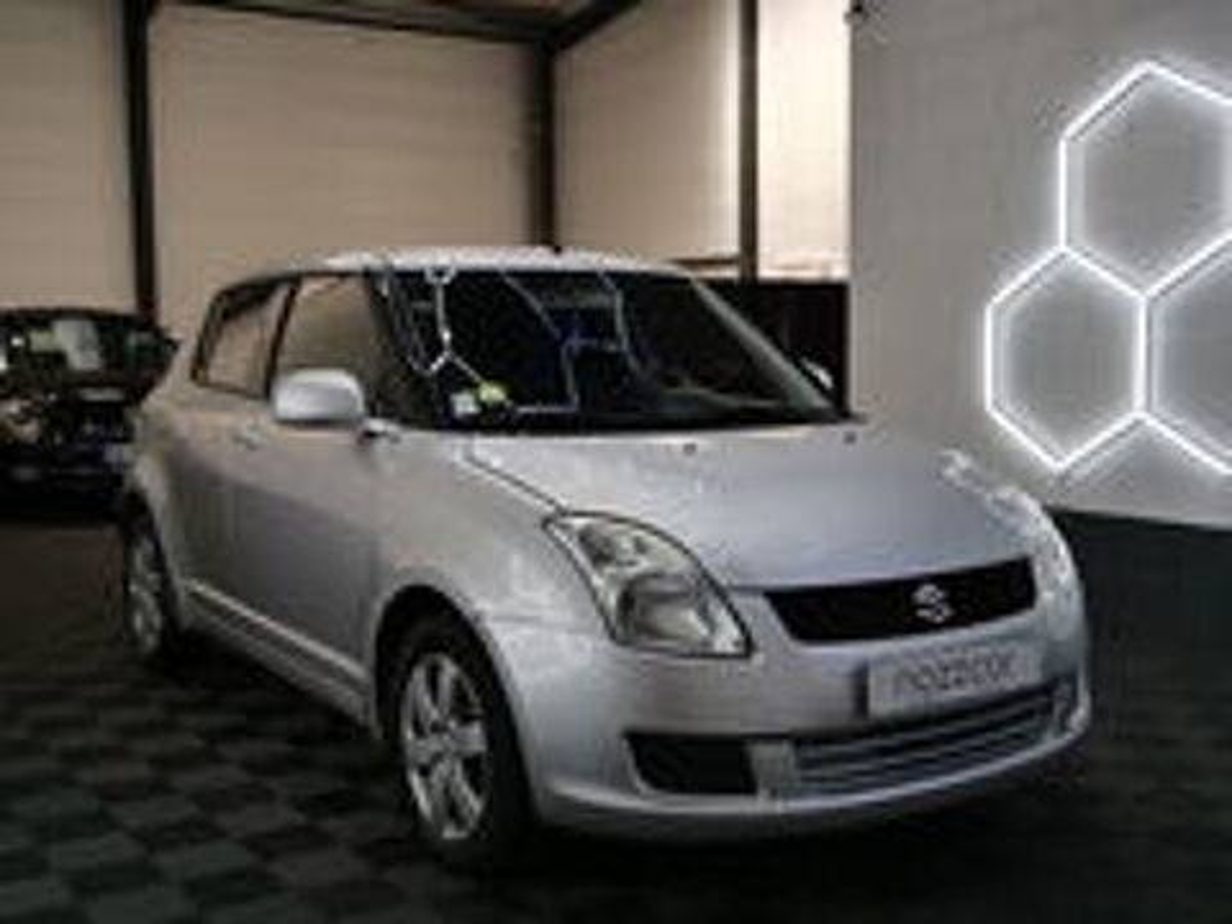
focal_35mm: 40
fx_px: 1424
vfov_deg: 36.0
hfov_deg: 46.8
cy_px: 462
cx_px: 616
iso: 200
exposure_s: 1/125
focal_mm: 20
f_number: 3.3
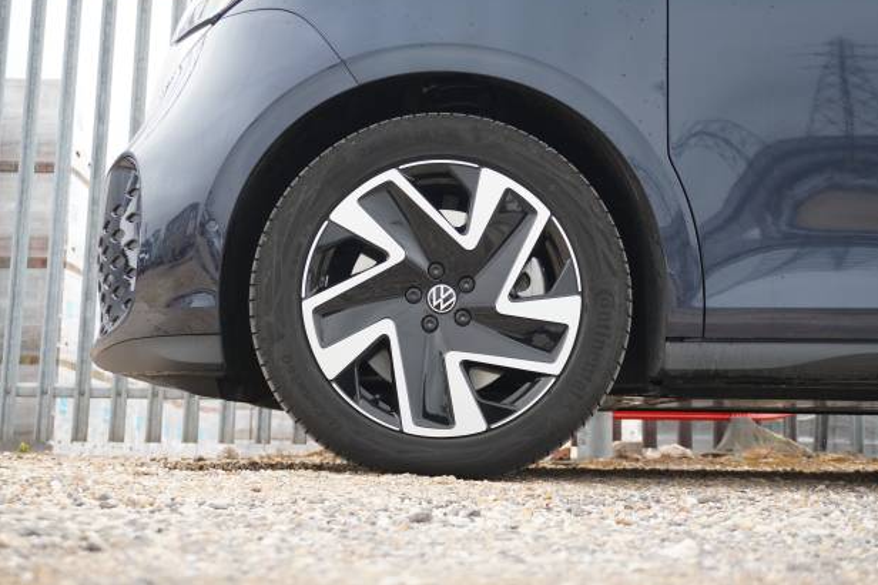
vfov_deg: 24.8
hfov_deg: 36.6
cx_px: 455
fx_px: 1329
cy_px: 287
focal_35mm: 55
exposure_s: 1/160
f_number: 5.6
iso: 400
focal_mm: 35
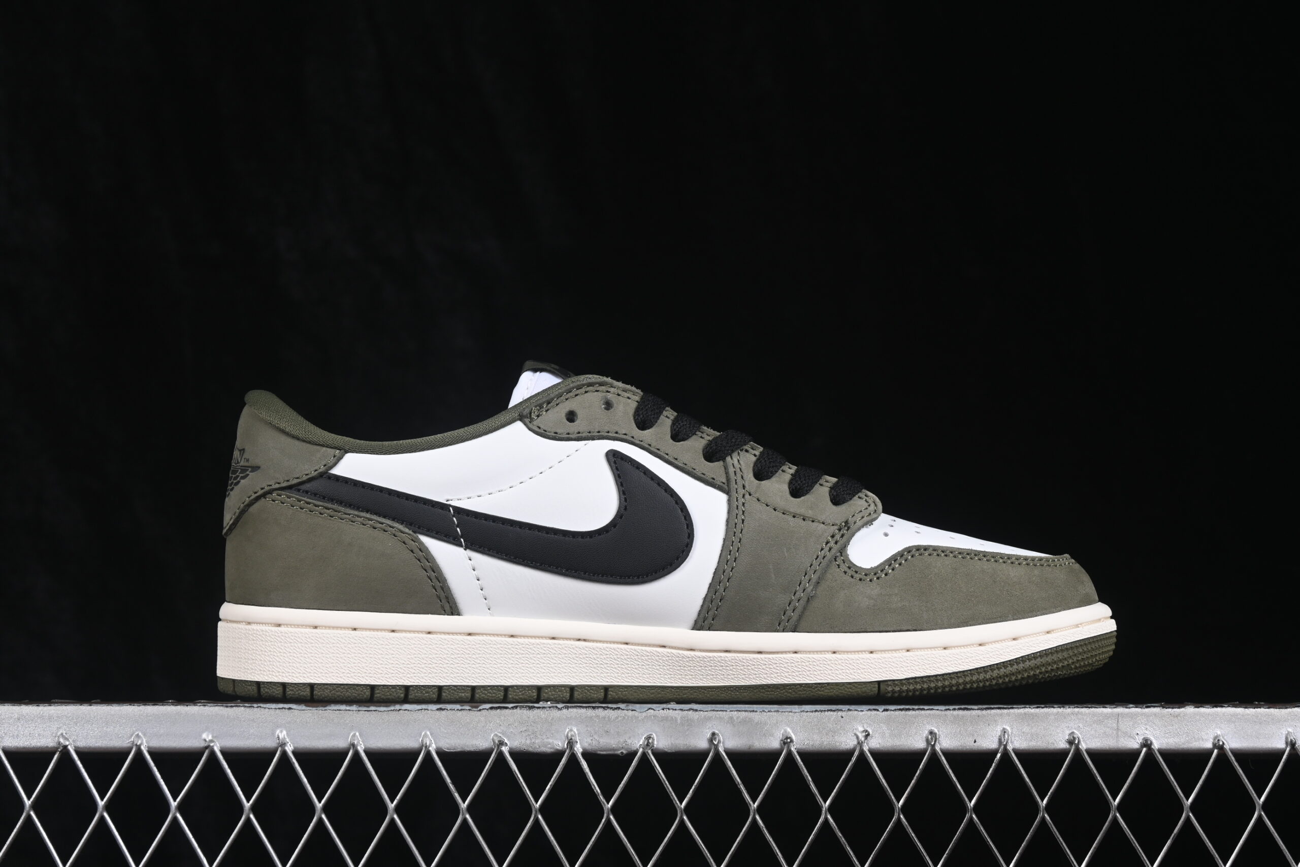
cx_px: 650
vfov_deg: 18.2
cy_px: 434
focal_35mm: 75
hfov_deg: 27.0
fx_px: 2708
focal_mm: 50
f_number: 8
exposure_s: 1/80
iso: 160
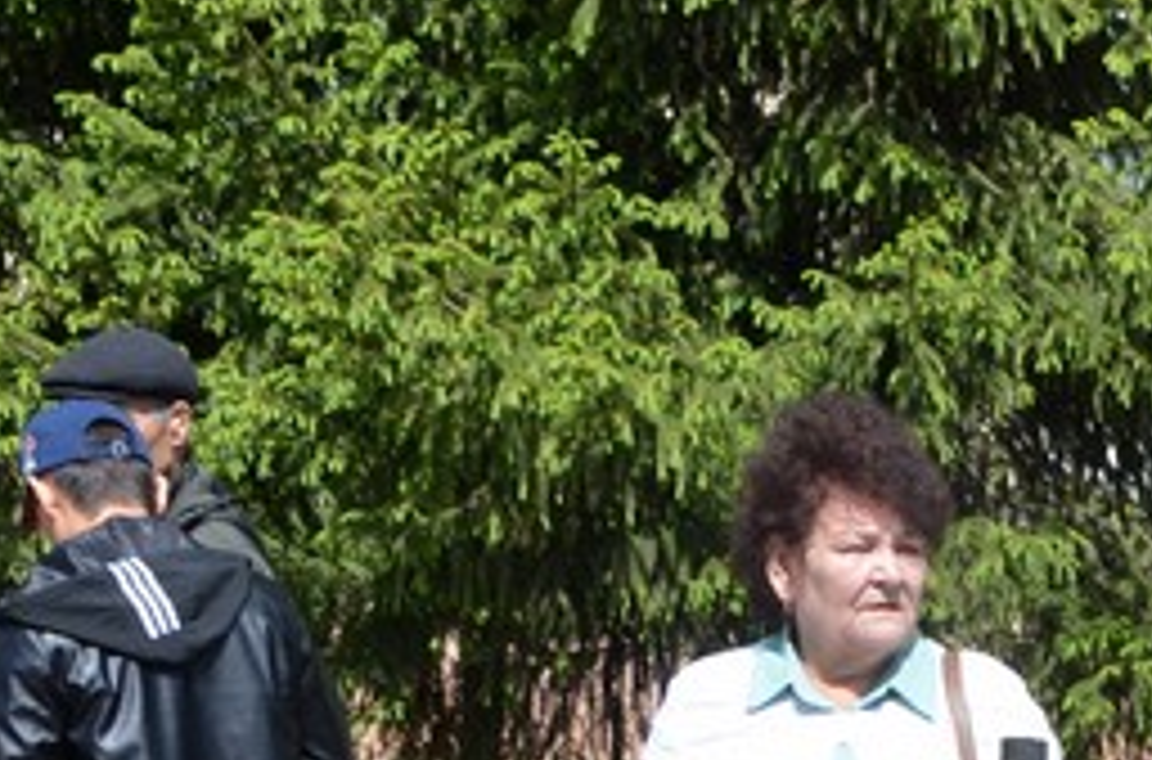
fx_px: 4115
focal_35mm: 129
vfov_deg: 9.9
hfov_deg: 14.7
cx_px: 1800
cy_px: 1408
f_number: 8
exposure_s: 1/250
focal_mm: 22
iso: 125
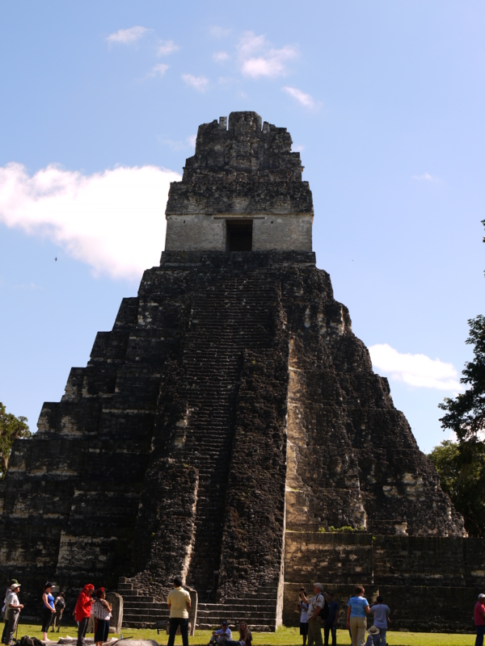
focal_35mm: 58
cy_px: 323
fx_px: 1084
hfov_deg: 25.2
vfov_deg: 33.2
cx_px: 242
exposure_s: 1/250
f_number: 7.1
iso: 100
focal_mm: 29
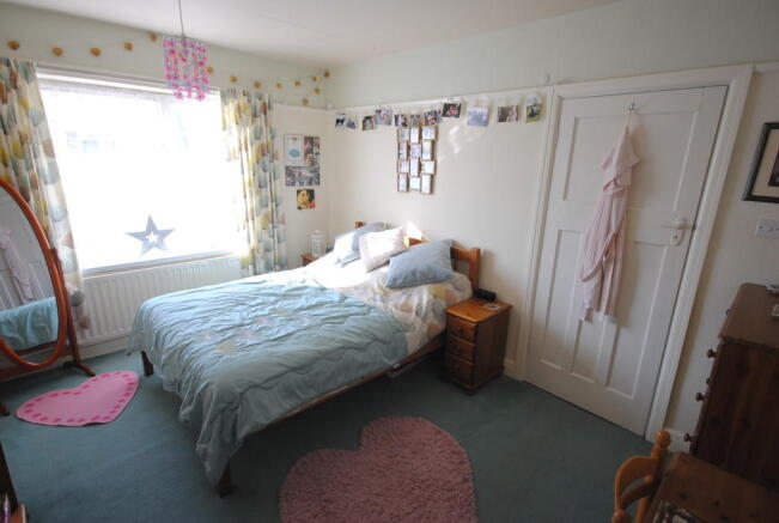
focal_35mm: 18
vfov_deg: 67.6
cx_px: 390
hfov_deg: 89.9
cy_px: 262
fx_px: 390
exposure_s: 1/60
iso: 200
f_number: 4.5
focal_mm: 12
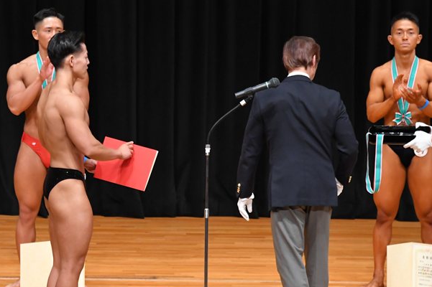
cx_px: 159
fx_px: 3946
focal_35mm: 329
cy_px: 179
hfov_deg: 6.3
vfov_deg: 4.2
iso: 4000
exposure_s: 1/400
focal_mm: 170
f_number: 5.6
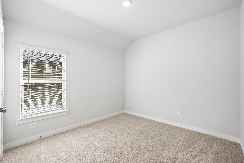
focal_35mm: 15
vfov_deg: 77.3
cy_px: 82
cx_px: 122
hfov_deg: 100.4
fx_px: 102
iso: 400
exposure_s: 1/80
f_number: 8
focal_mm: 10
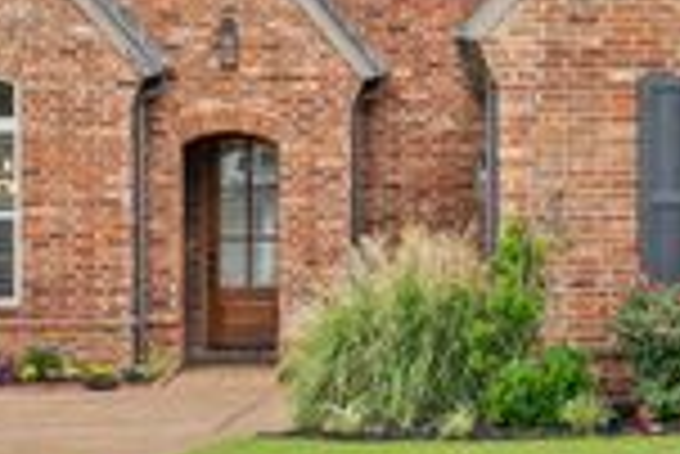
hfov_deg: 17.4
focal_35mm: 116
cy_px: -18
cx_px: 590
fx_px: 2193
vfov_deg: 11.7
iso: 800
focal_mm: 35
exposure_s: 1/640
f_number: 9
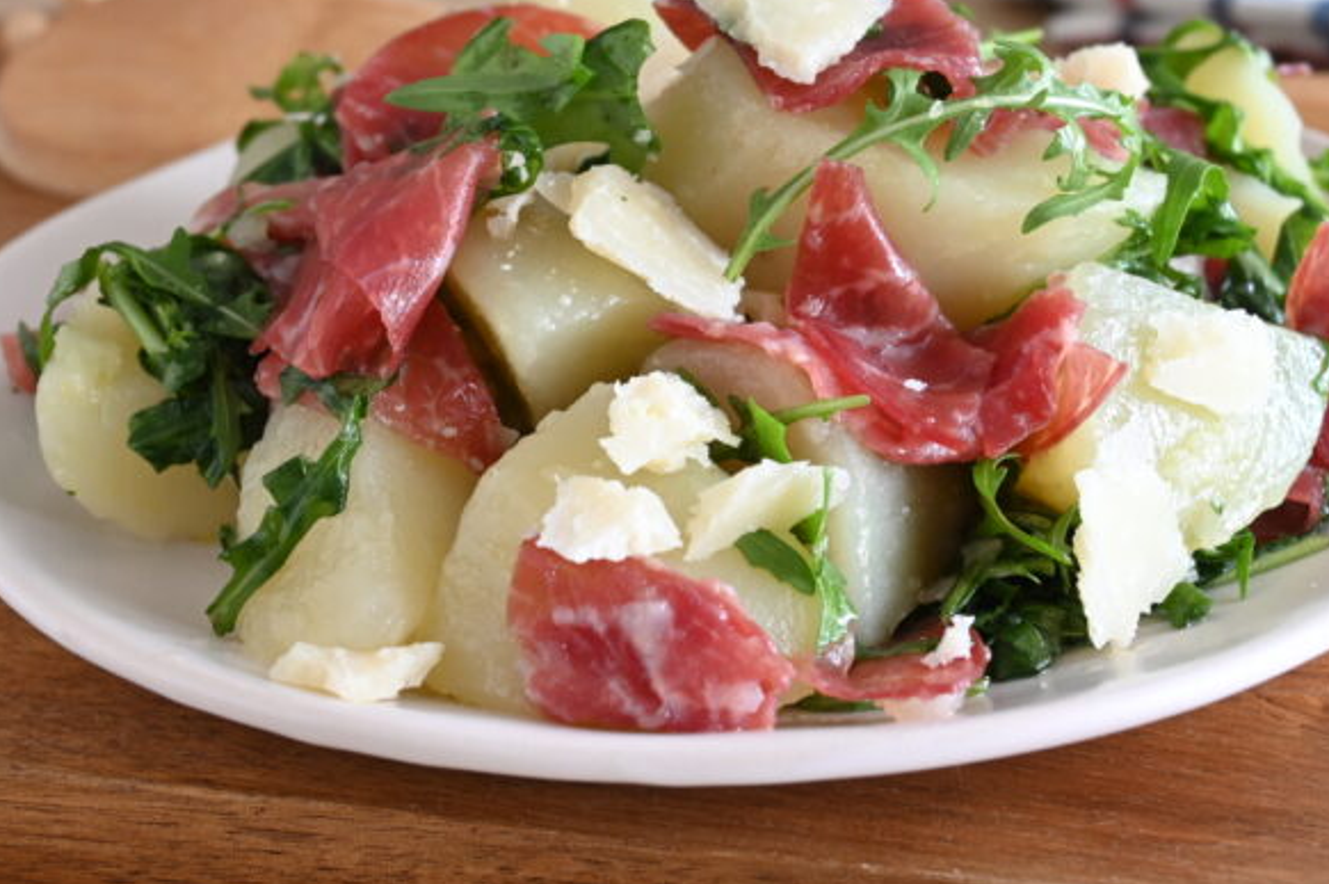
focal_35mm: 78
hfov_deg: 26.0
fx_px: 2877
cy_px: 385
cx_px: 701
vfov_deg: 17.5
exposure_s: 1/13
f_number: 7.1
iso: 200
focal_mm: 42
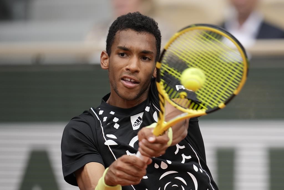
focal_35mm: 400
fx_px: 3156
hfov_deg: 5.2
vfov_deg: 3.4
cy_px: 95
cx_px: 142
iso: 640
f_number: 2.8
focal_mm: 400
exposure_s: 1/1600
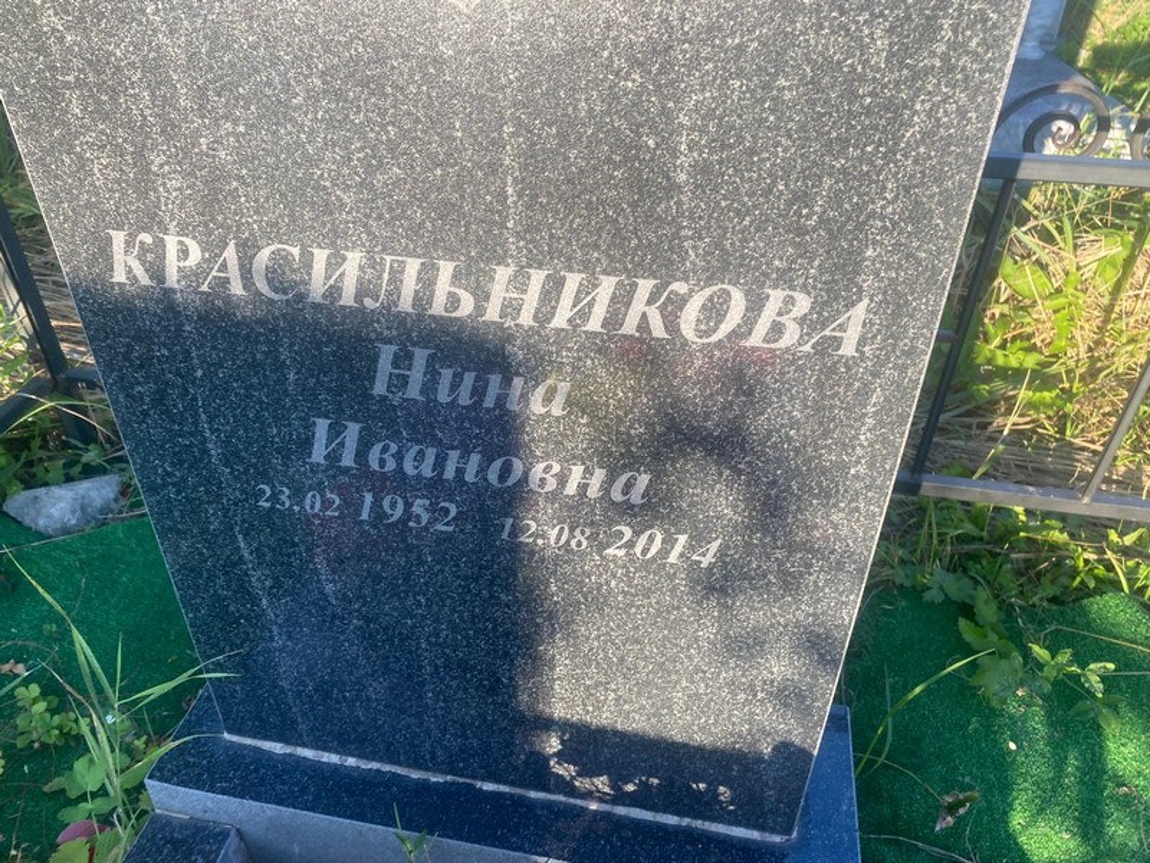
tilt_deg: -39.9
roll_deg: -1.9
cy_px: 432
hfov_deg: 67.3
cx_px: 575
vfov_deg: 53.1
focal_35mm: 26
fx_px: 864
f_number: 1.8
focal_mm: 4.25
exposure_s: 1/337
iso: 32
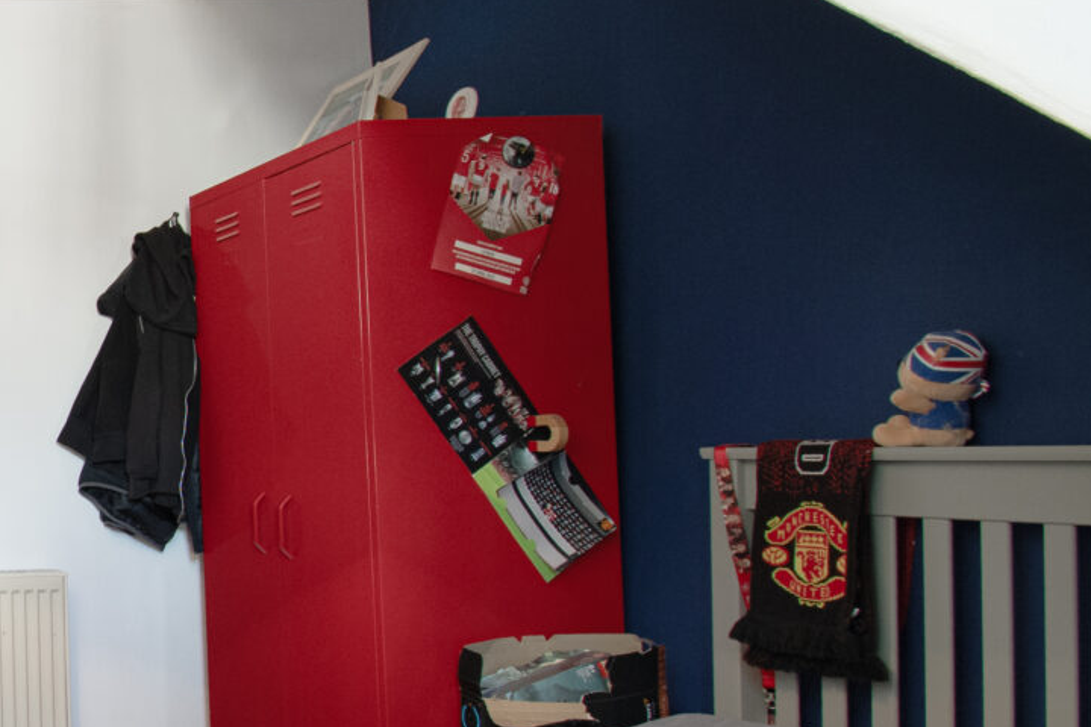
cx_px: -292
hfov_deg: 35.2
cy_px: 406
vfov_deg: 33.4
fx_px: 1212
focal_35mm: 40
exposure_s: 1
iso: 320
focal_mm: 10
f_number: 8
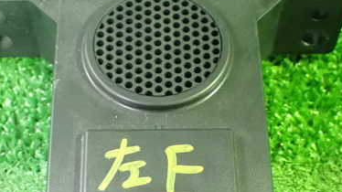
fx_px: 698
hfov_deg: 27.5
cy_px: 162
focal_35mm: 77
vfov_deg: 15.5
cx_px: 157
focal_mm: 7.84
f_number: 2.9
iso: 1600
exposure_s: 1/20
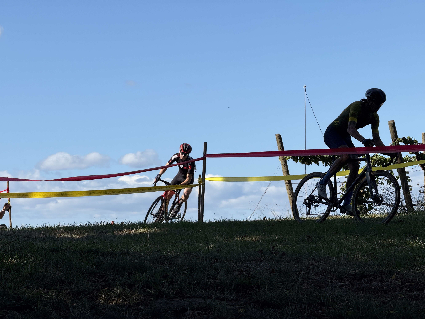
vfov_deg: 12.3
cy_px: 160
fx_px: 1473
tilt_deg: +4.1
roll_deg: +2.0
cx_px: 212
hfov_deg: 16.4
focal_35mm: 120
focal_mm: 15.66
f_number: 2.8
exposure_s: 1/1577
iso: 50
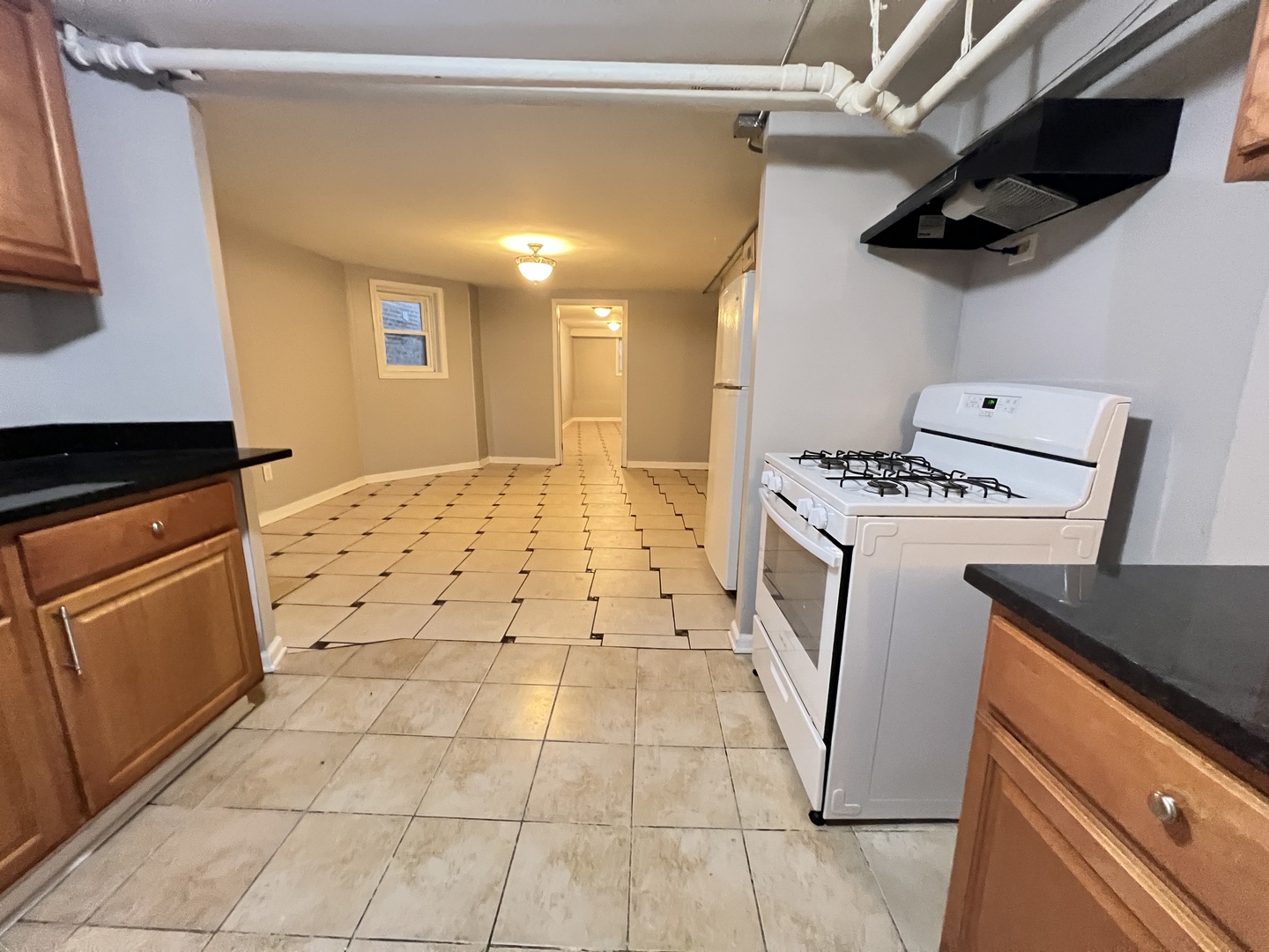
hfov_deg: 106.2
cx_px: 634
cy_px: 476
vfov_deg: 89.9
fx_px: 477
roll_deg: -0.4
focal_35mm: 13
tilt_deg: -9.8
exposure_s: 1/60
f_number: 1.8
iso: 800
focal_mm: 1.57
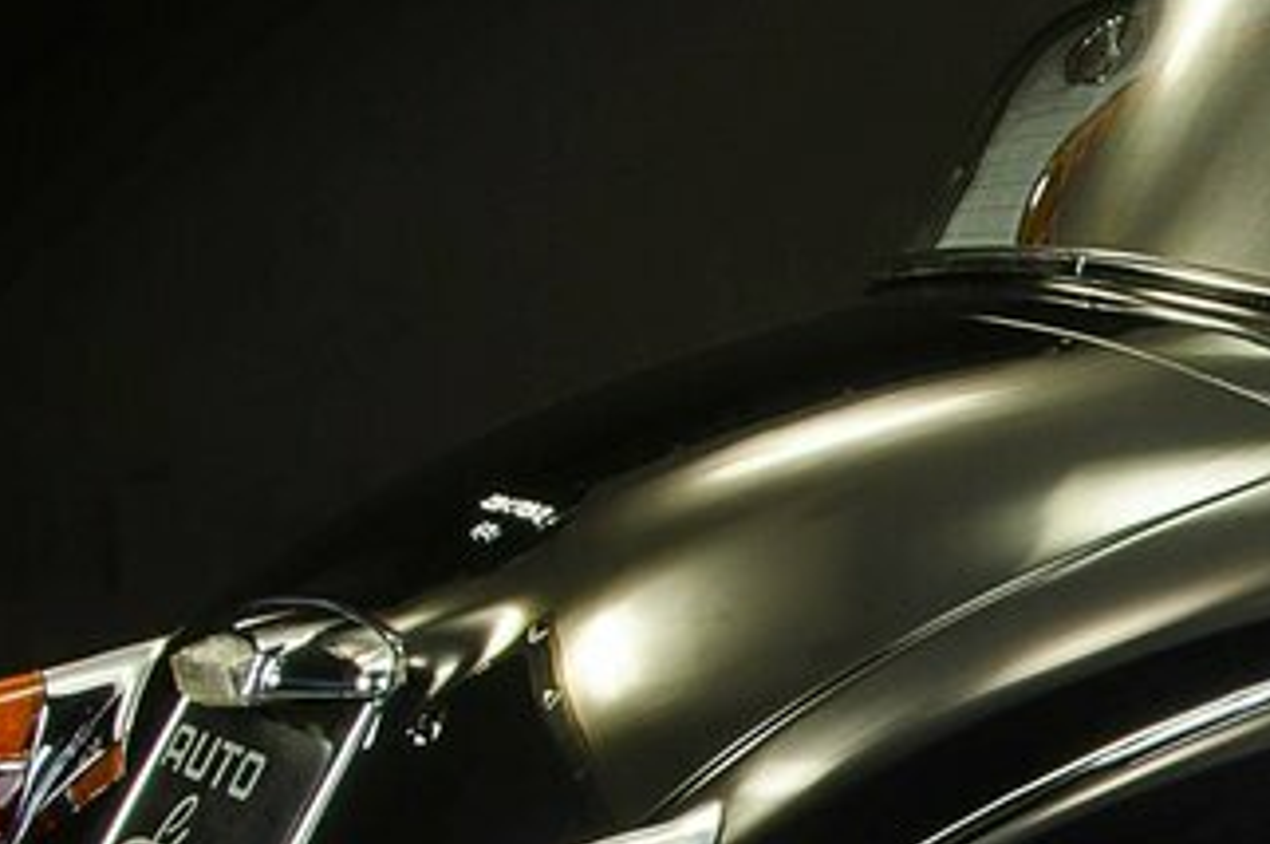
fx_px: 4722
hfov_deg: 14.5
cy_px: 712
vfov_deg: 10.2
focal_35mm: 134
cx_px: 1779
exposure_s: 1.3
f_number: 14
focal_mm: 24
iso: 200
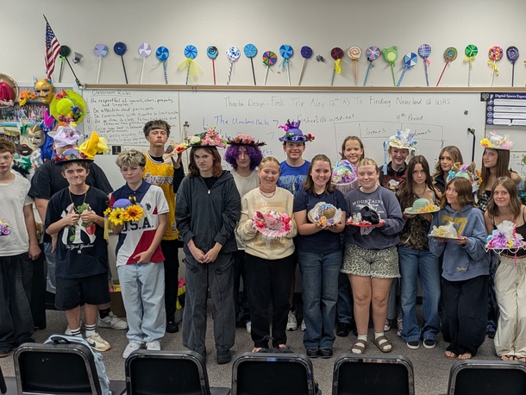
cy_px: 147
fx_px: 638
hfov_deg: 44.1
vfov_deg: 34.2
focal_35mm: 42
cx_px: 355
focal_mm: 5.43
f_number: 1.89
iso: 40
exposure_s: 1/30
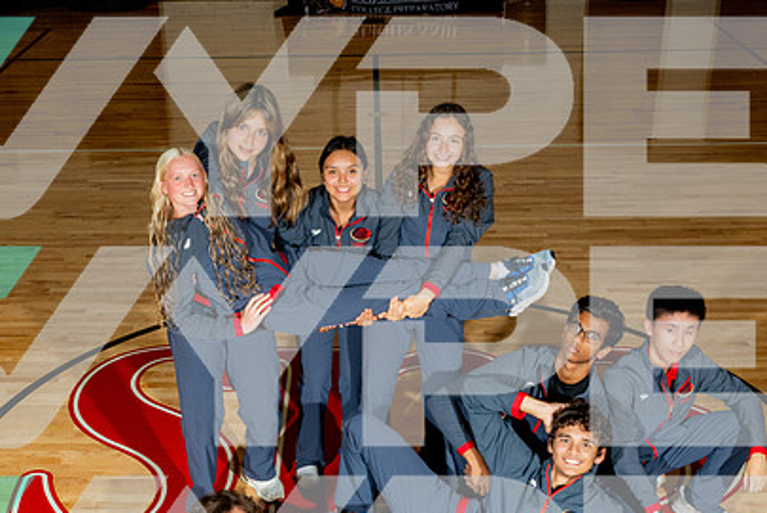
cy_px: 347
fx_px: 1194
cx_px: 326
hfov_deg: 35.5
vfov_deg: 24.1
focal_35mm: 56
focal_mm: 38
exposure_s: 1/200
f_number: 6.3
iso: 500
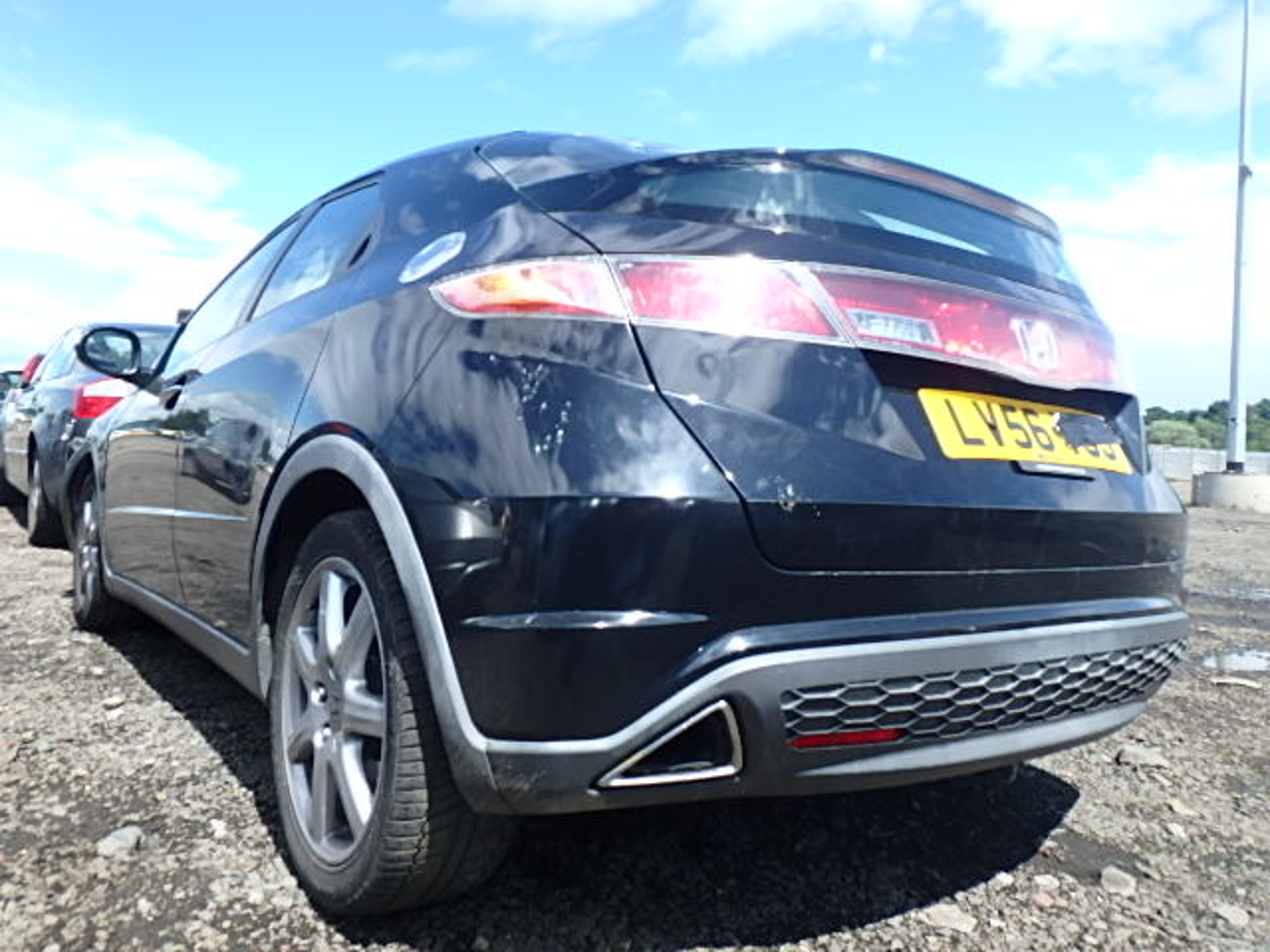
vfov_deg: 53.1
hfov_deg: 67.3
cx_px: 635
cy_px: 476
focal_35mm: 26
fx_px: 954
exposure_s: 1/320
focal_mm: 4.7
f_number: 4.3
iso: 125
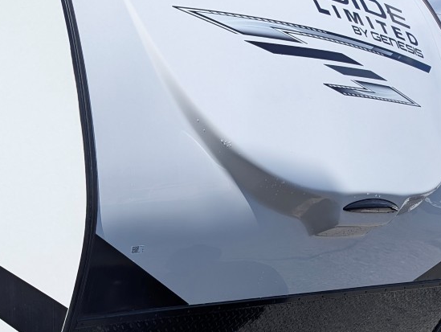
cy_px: 237
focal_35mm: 61
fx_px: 778
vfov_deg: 23.9
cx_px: 73
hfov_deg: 30.7
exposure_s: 1/3534
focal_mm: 6.81
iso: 64
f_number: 1.85
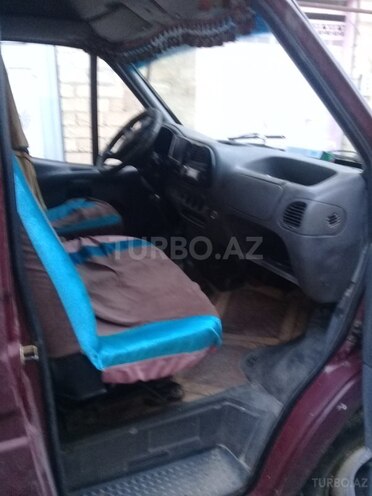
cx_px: 186
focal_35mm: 31
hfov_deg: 45.4
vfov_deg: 58.4
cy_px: 248
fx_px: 444
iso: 200
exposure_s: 1/17
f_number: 2.2
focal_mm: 3.3
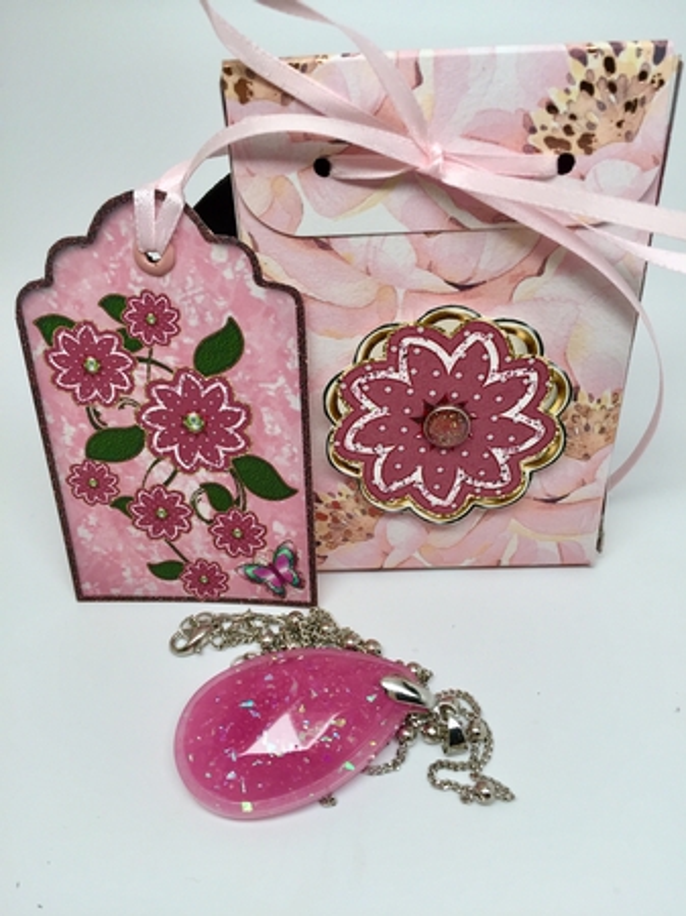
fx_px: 767
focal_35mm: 29
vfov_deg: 61.7
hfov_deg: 48.2
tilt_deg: -46.1
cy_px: 458
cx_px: 343
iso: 64
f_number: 2.2
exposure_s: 1/120
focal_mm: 4.15
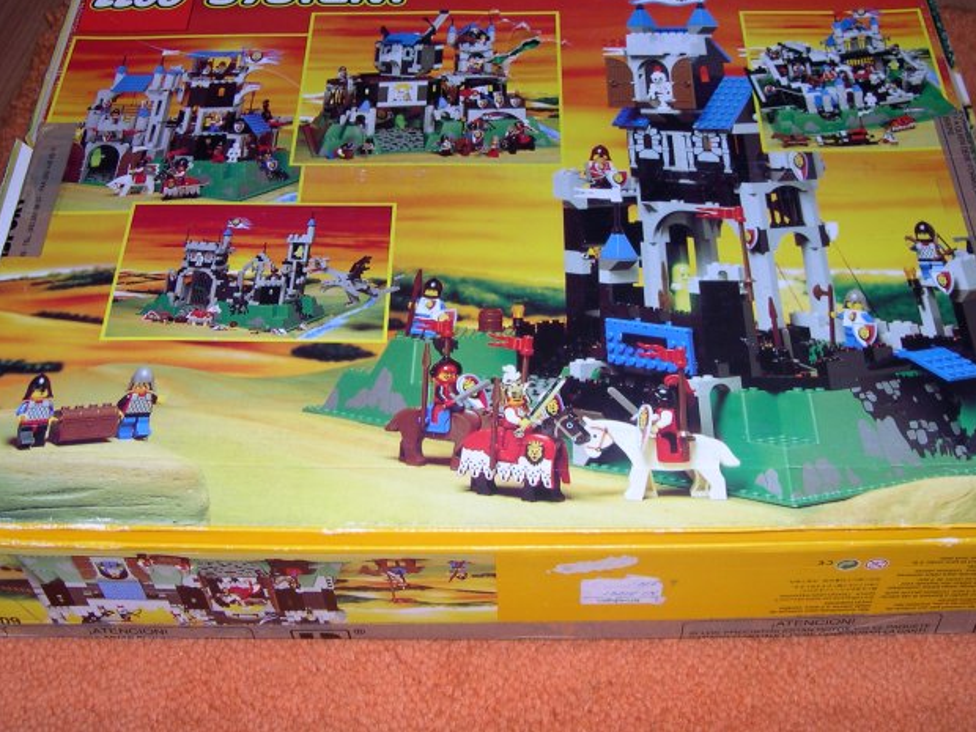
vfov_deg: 29.5
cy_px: 261
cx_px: 475
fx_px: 1382
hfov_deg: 38.9
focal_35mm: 49
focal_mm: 8
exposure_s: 1/60
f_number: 2.8
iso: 100
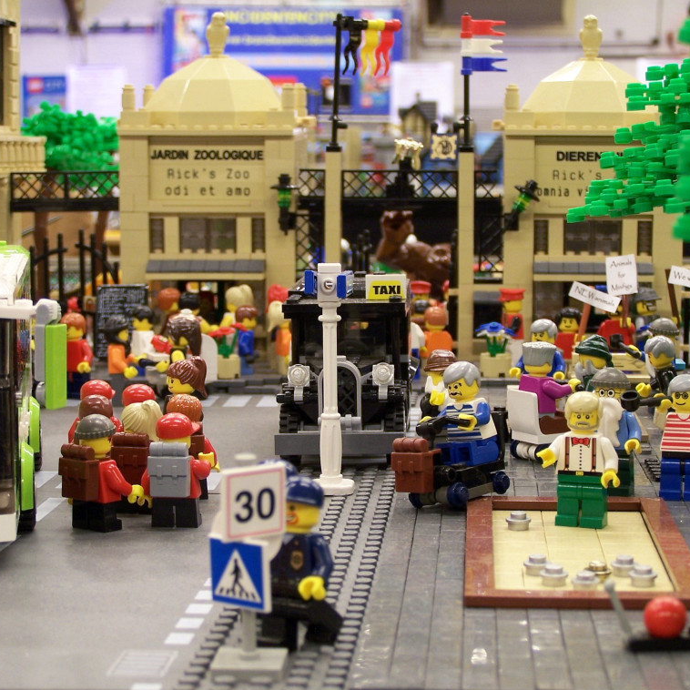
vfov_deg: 21.7
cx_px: 365
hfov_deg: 21.6
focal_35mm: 80
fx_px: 1804
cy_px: 342
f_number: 3.2
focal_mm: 11.1
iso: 80
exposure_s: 1/2
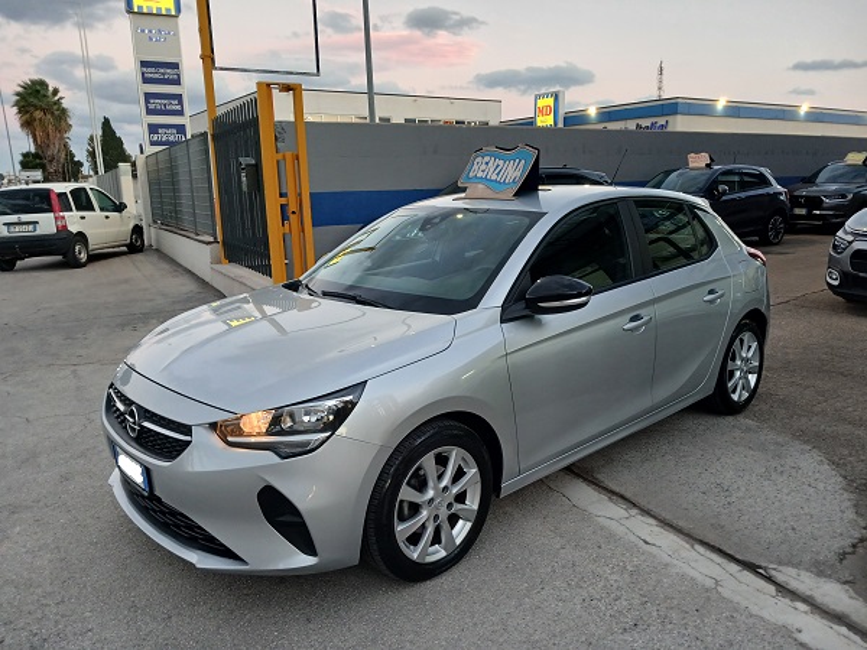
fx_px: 676
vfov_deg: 51.4
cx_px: 434
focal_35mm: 27
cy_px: 325
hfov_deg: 65.3
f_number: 1.8
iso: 250
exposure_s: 1/50
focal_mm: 3.98
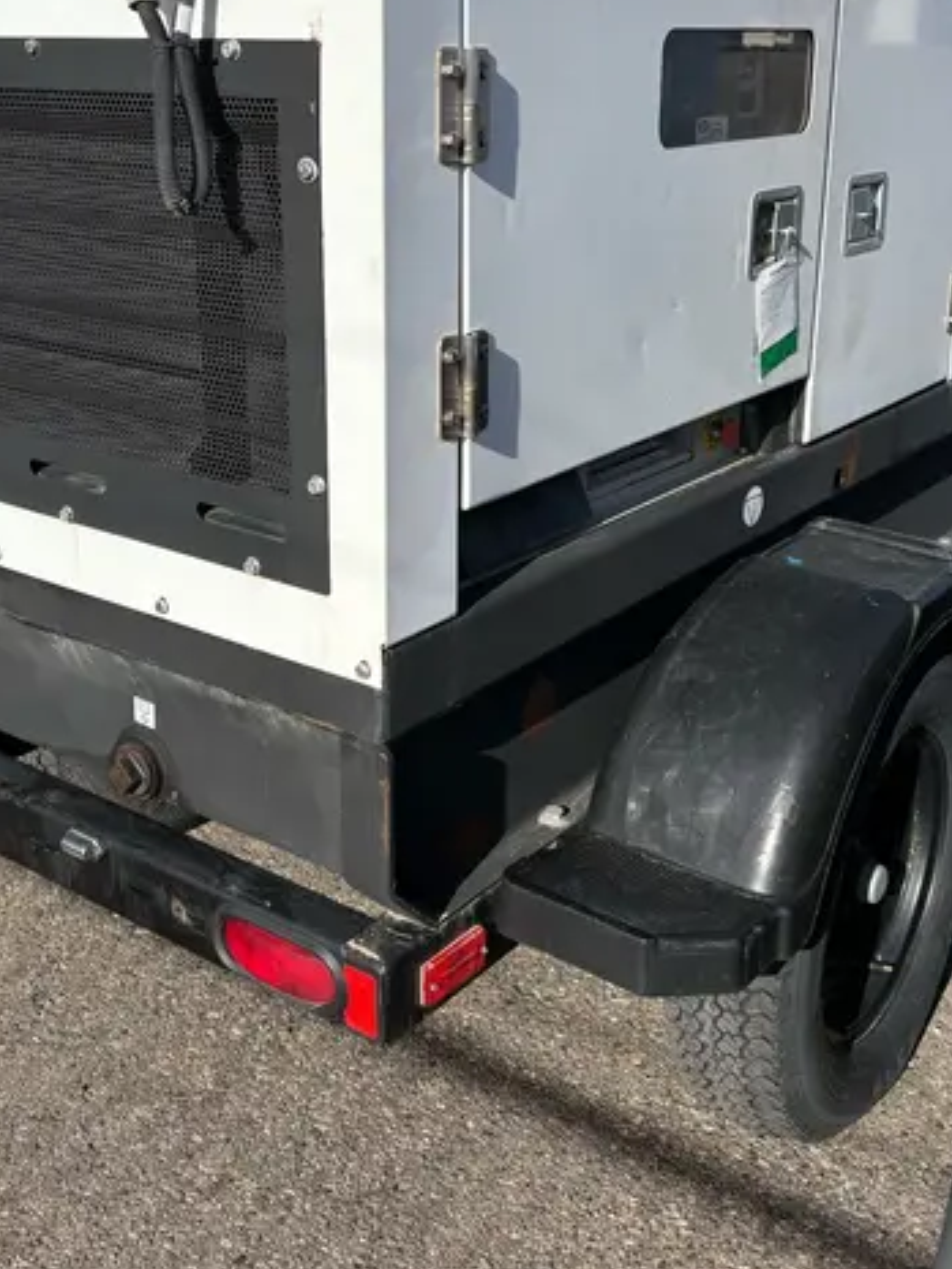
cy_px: 476
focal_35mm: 41
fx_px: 1503
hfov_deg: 35.1
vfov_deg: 45.4
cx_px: 453
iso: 50
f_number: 1.6
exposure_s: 1/5348
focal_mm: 5.96
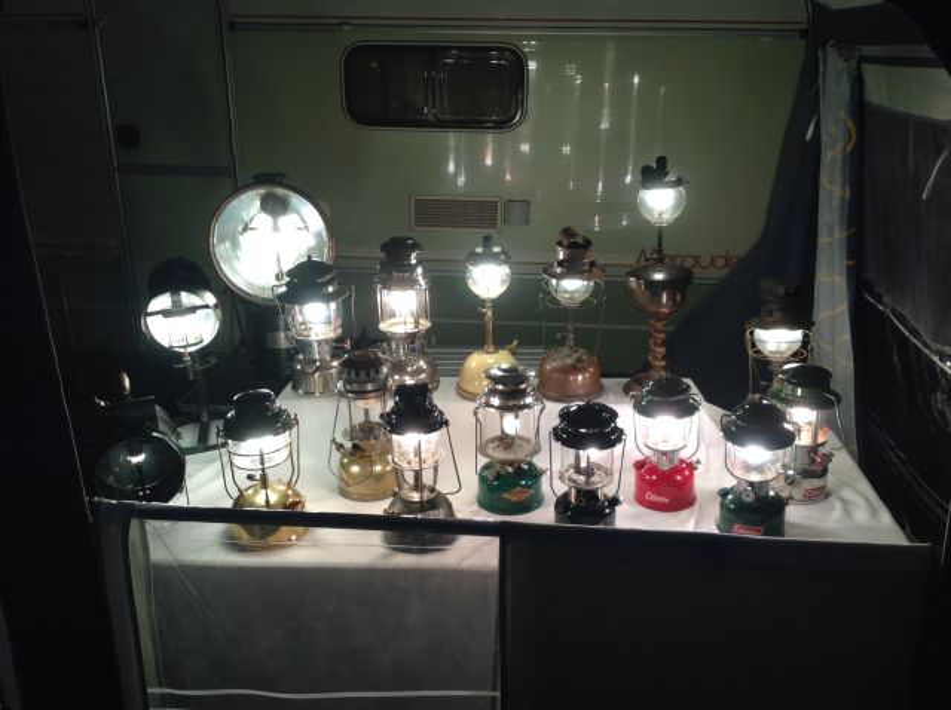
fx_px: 960
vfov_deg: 40.6
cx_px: 476
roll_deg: -0.6
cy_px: 355
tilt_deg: -23.1
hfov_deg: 52.7
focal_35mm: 35
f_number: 2.4
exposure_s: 1/60
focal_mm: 4.28
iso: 50
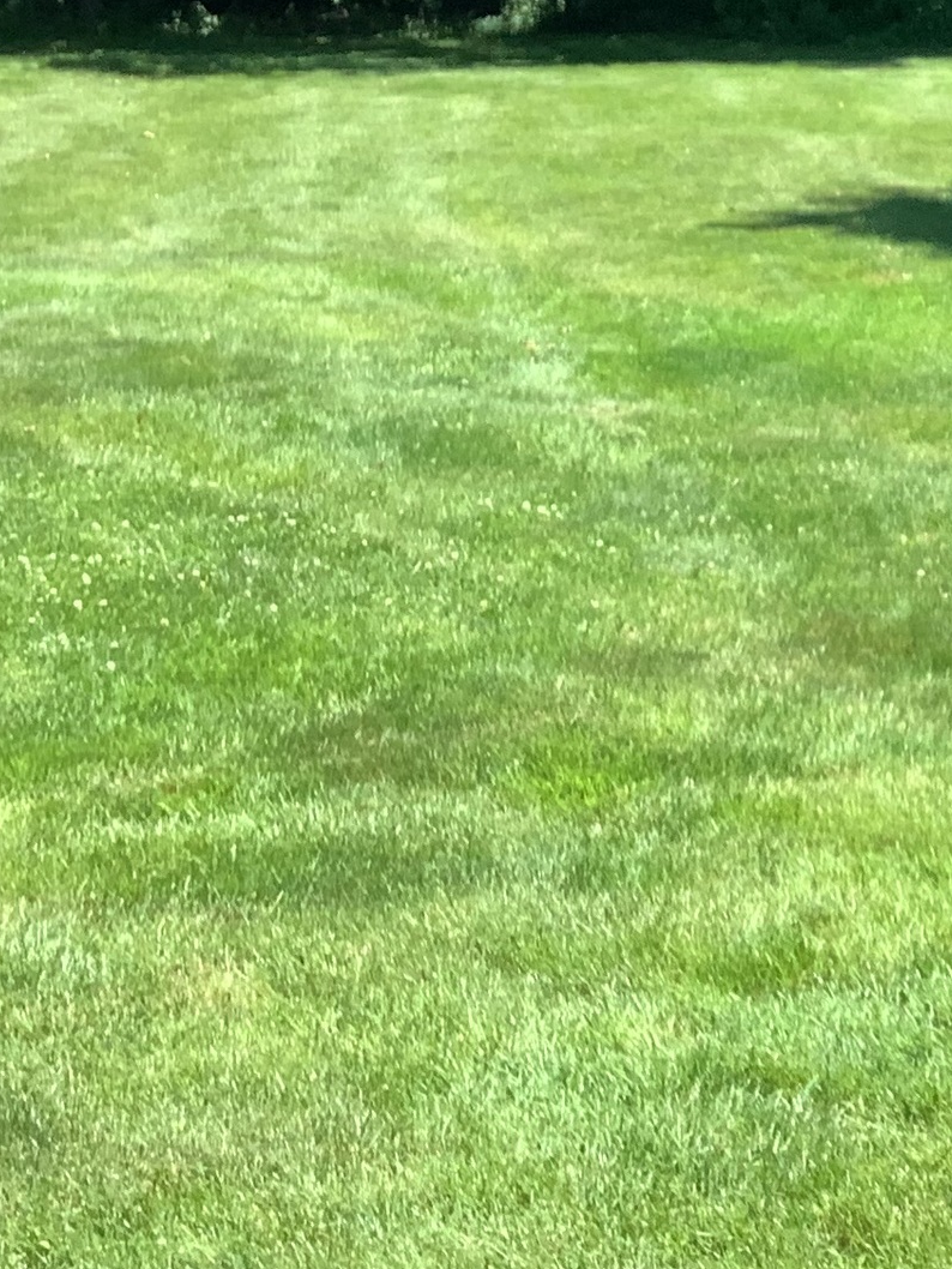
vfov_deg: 21.5
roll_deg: +0.7
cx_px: 1254
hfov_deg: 15.6
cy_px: 247
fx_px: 3299
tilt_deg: -6.9
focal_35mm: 90
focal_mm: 3.3
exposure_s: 1/338
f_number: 2.4
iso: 25
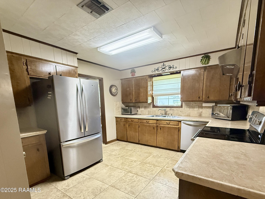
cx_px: 132
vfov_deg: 85.7
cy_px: 100
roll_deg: +1.2
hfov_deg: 102.1
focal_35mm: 14
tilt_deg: -8.9
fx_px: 107
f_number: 2.2
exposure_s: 1/120
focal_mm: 2.22
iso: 640
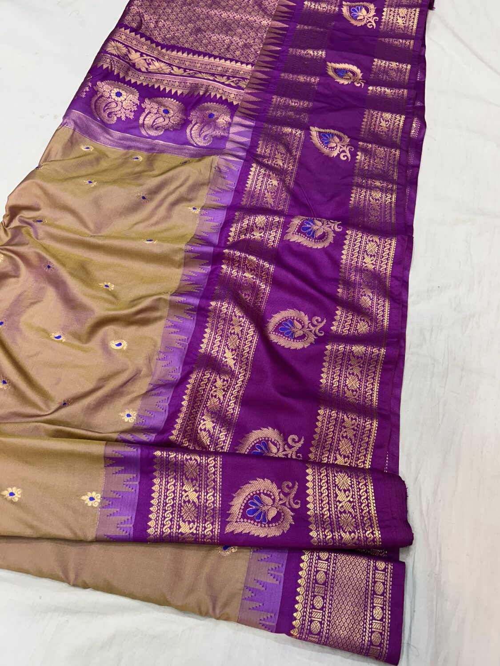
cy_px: 333
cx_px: 250
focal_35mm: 26
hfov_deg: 53.1
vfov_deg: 67.3
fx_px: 501
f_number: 1.5
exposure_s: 1/100
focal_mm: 5.7
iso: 80
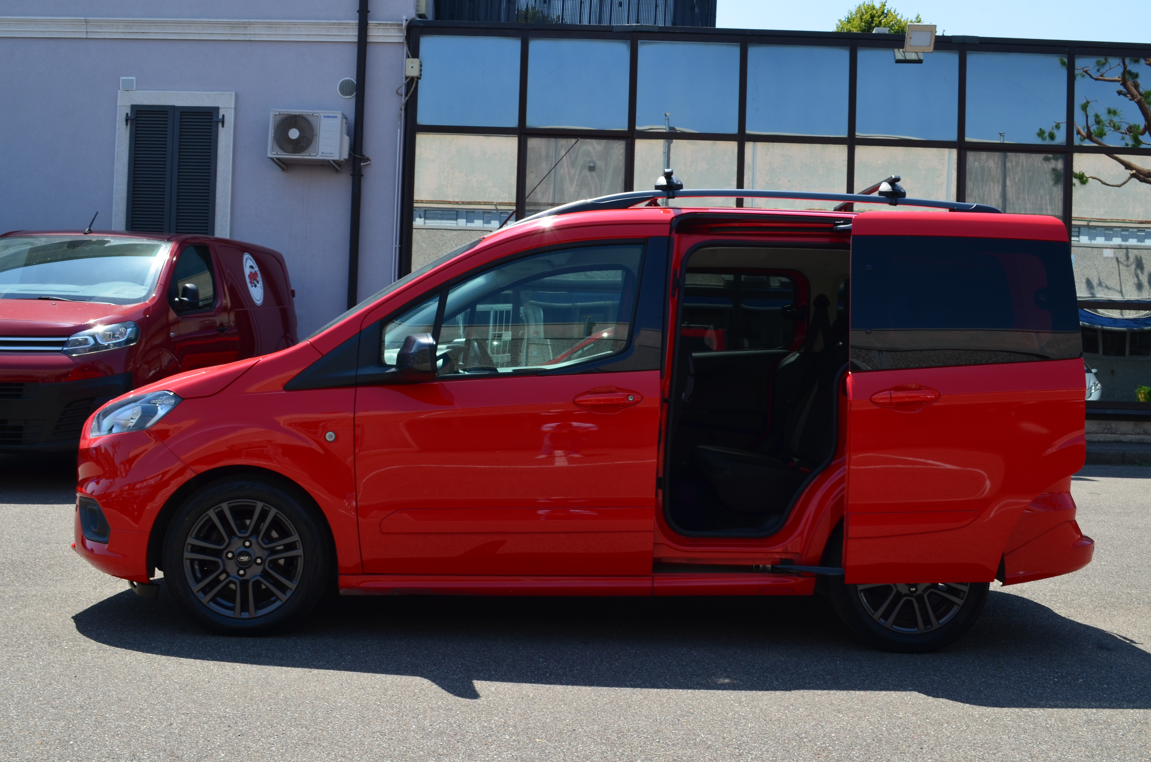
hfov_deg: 49.6
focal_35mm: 39
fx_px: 1244
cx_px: 598
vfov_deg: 34.1
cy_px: 357
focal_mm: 24
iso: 200
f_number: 11
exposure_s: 1/125
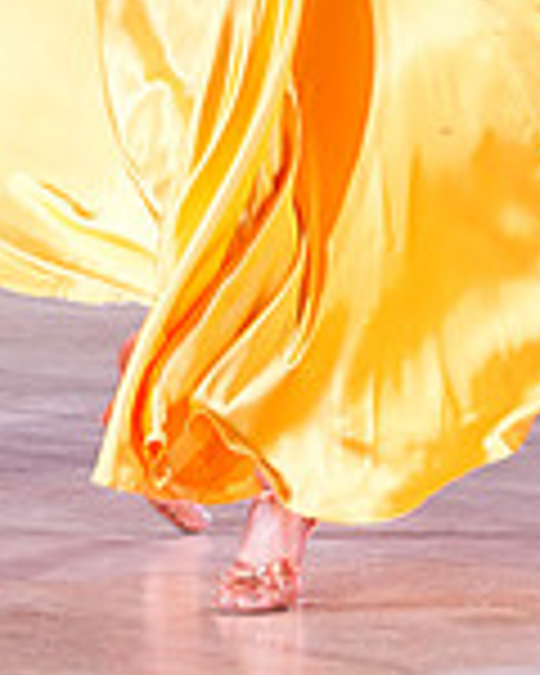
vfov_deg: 2.8
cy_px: -351
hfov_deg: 2.3
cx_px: 326
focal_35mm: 678
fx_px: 13545
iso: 3200
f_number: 4
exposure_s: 1/250
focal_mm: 187
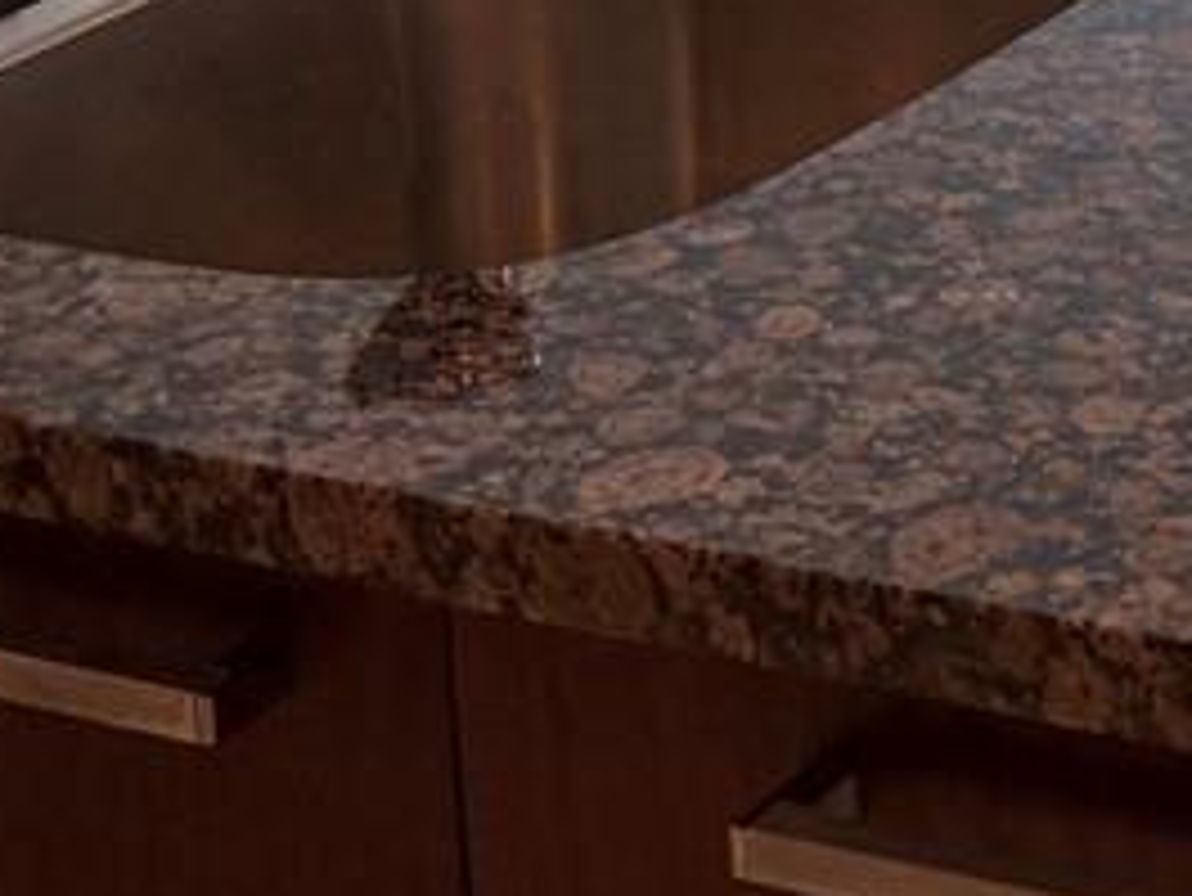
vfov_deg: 9.4
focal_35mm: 145
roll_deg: +0.5
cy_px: -1067
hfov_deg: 12.5
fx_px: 4995
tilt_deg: -8.3
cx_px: 2092
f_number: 1.78
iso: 125
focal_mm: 6.76
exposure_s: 1/225
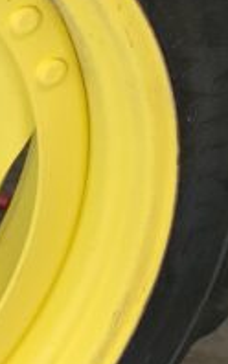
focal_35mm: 159
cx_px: -213
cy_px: 151
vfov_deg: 13.2
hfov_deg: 7.9
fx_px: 1578
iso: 64
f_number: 1.8
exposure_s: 1/122
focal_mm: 3
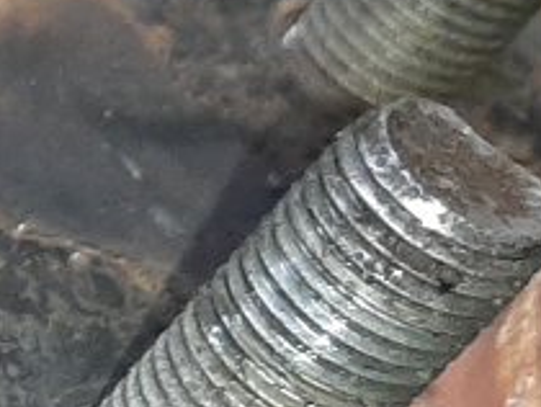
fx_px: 2785
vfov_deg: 8.1
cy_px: 734
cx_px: -1074
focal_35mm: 178
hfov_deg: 9.0
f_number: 1.7
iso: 147
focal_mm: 3.93
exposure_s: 1/50
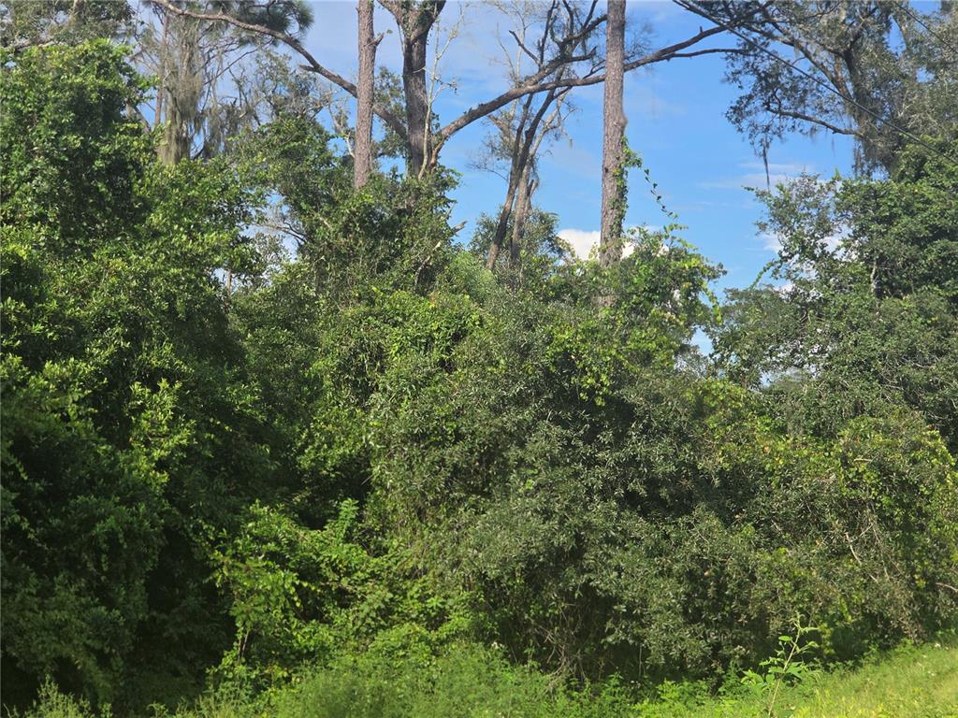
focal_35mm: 69
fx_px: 1910
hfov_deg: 28.2
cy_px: 359
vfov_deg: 21.3
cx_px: 479
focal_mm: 7
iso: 25
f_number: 2.4
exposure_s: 1/970
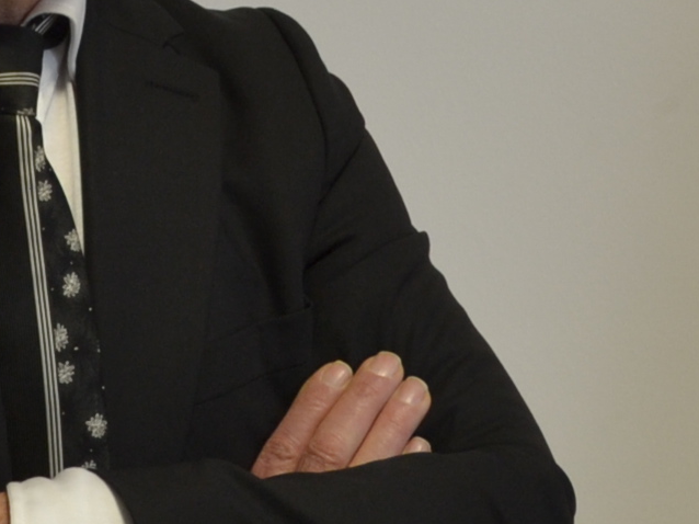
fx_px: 3472
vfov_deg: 8.5
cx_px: 159
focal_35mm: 172
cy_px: -212
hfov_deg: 11.5
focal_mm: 22
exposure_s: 1/30
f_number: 3.8
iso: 250
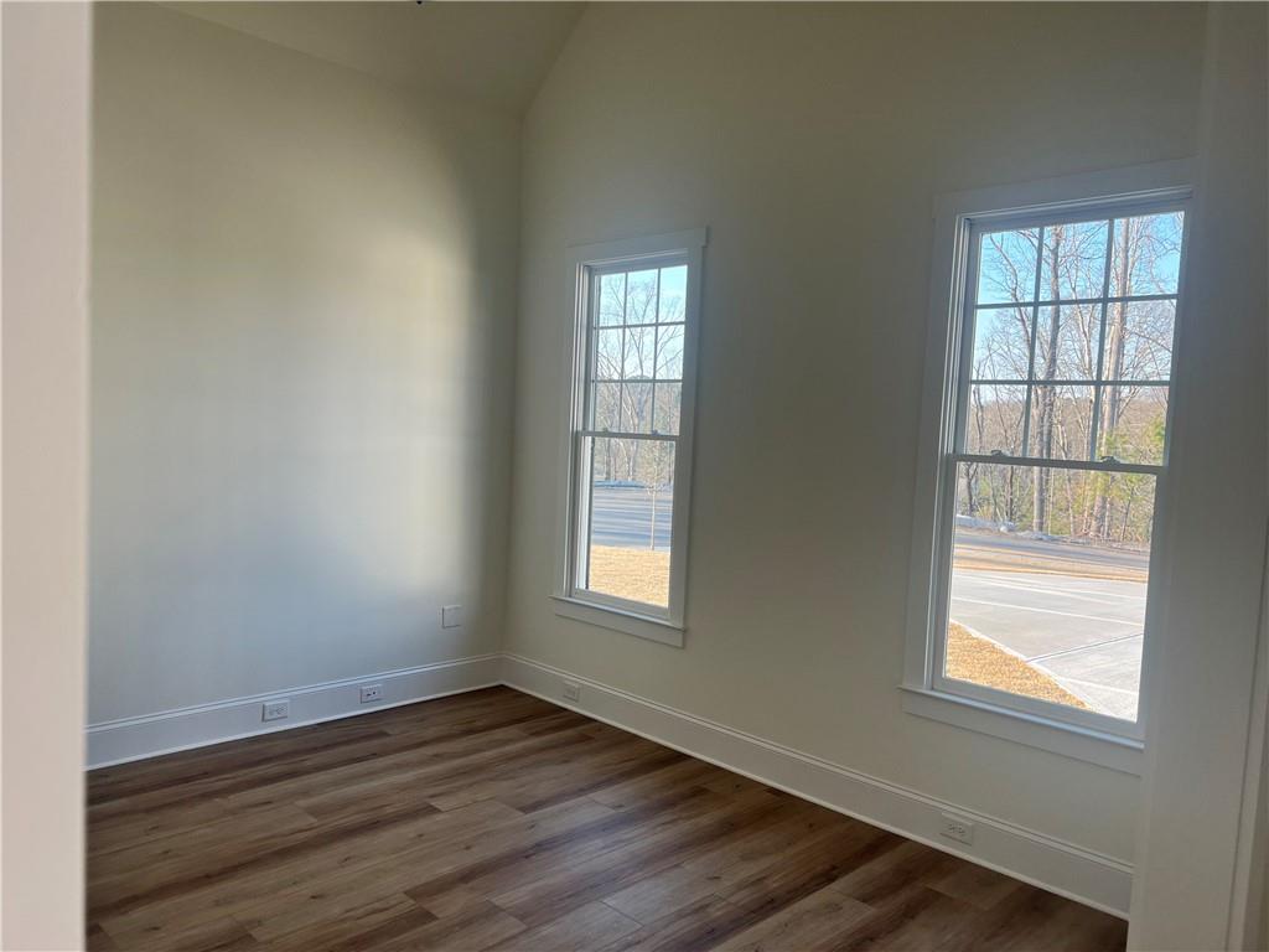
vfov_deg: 53.1
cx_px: 634
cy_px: 476
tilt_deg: -3.6
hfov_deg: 67.3
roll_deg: -2.7
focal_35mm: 26
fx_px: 953
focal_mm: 5.7
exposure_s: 1/214
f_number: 1.5
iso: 40
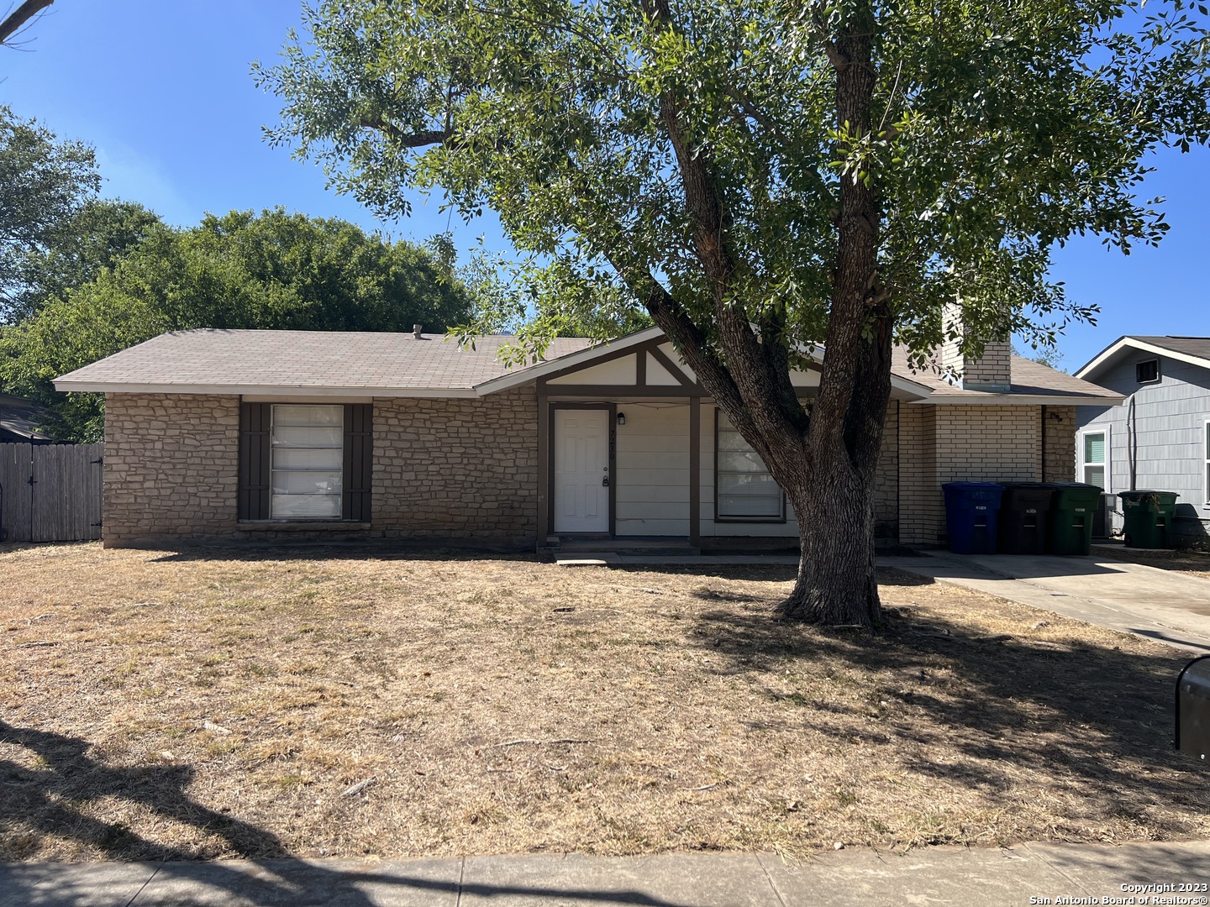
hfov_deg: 67.3
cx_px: 605
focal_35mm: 26
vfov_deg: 53.1
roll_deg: -0.3
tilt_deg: +0.7
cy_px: 454
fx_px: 909
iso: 50
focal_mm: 5.7
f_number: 1.5
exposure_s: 1/2915
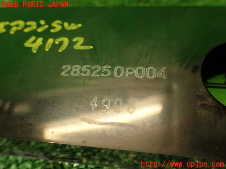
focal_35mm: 32
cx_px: 113
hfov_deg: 56.8
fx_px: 209
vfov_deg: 44.2
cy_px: 84
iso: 200
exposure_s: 1/40
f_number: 2.4
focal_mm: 5.79
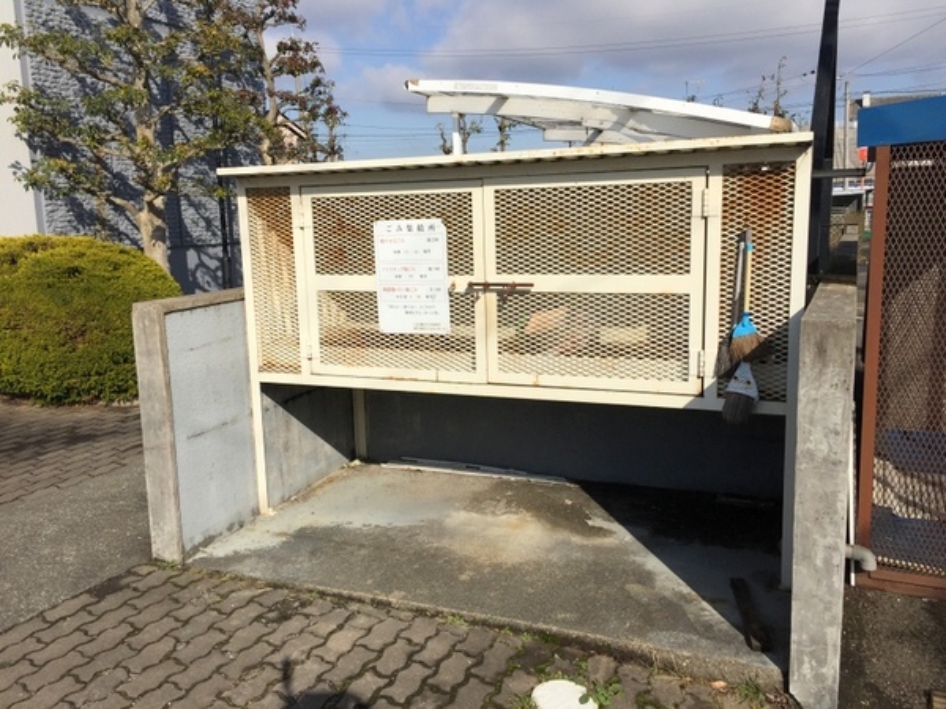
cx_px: 473
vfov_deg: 48.2
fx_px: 793
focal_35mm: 29
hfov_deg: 61.7
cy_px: 354
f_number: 2.2
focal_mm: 4.15
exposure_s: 1/3968
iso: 32
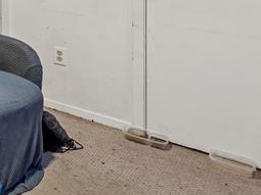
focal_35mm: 54
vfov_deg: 23.5
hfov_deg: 22.9
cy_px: -66
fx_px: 407
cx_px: -189
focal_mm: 14
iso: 100
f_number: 8
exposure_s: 3.2
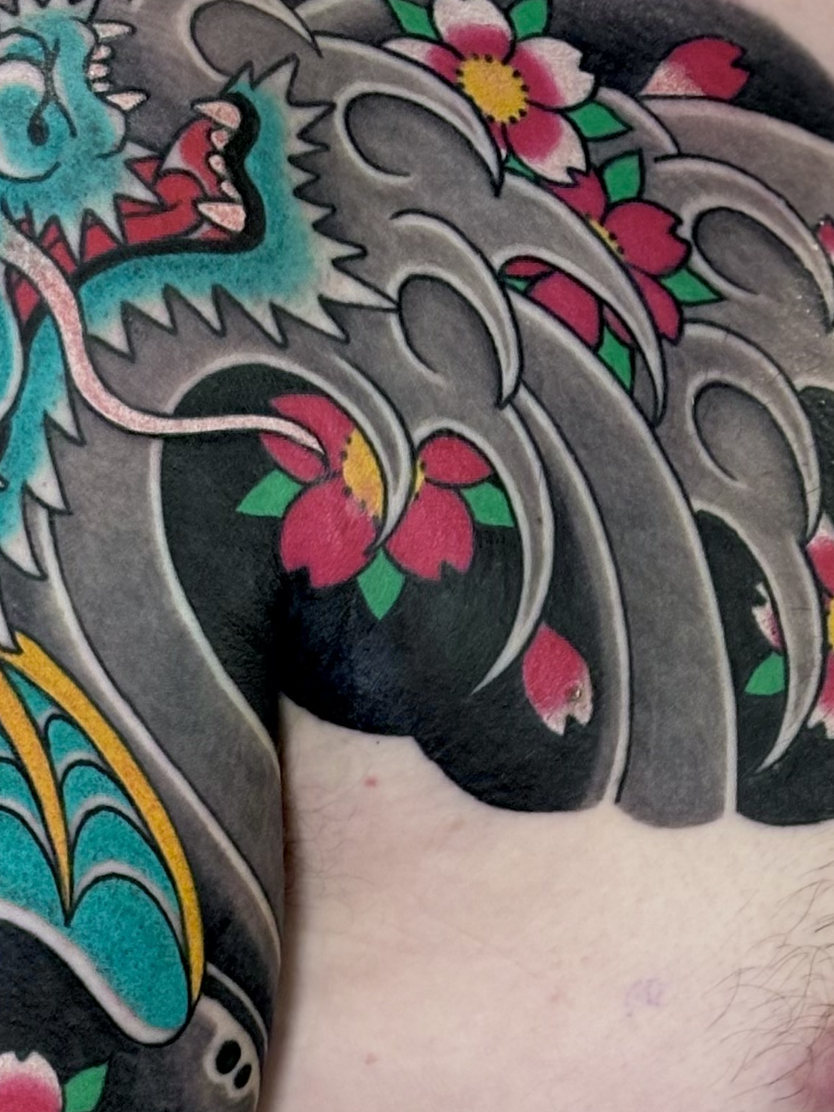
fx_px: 4336
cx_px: 351
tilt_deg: -16.3
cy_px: 1081
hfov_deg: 11.0
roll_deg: -0.2
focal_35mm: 135
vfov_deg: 14.4
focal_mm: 5.96
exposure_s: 1/40
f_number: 1.6
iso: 250
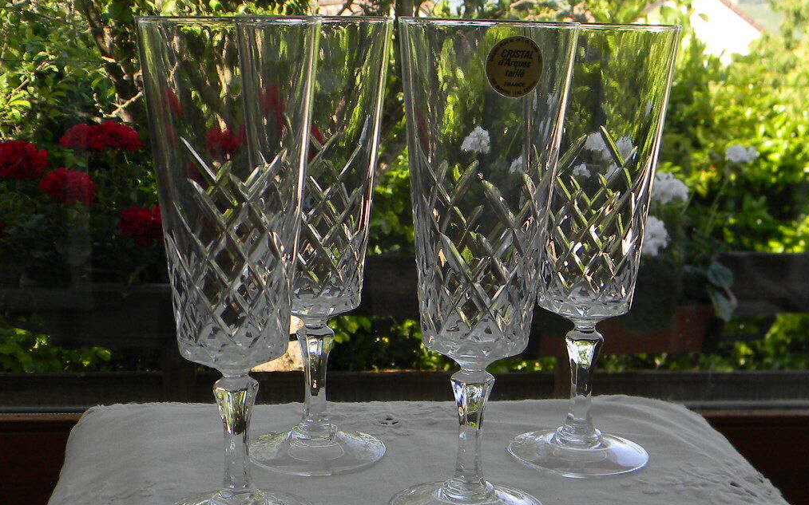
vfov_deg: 41.8
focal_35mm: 30
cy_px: 278
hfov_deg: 62.9
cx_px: 408
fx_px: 661
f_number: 3.5
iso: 80
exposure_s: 1/197
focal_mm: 5
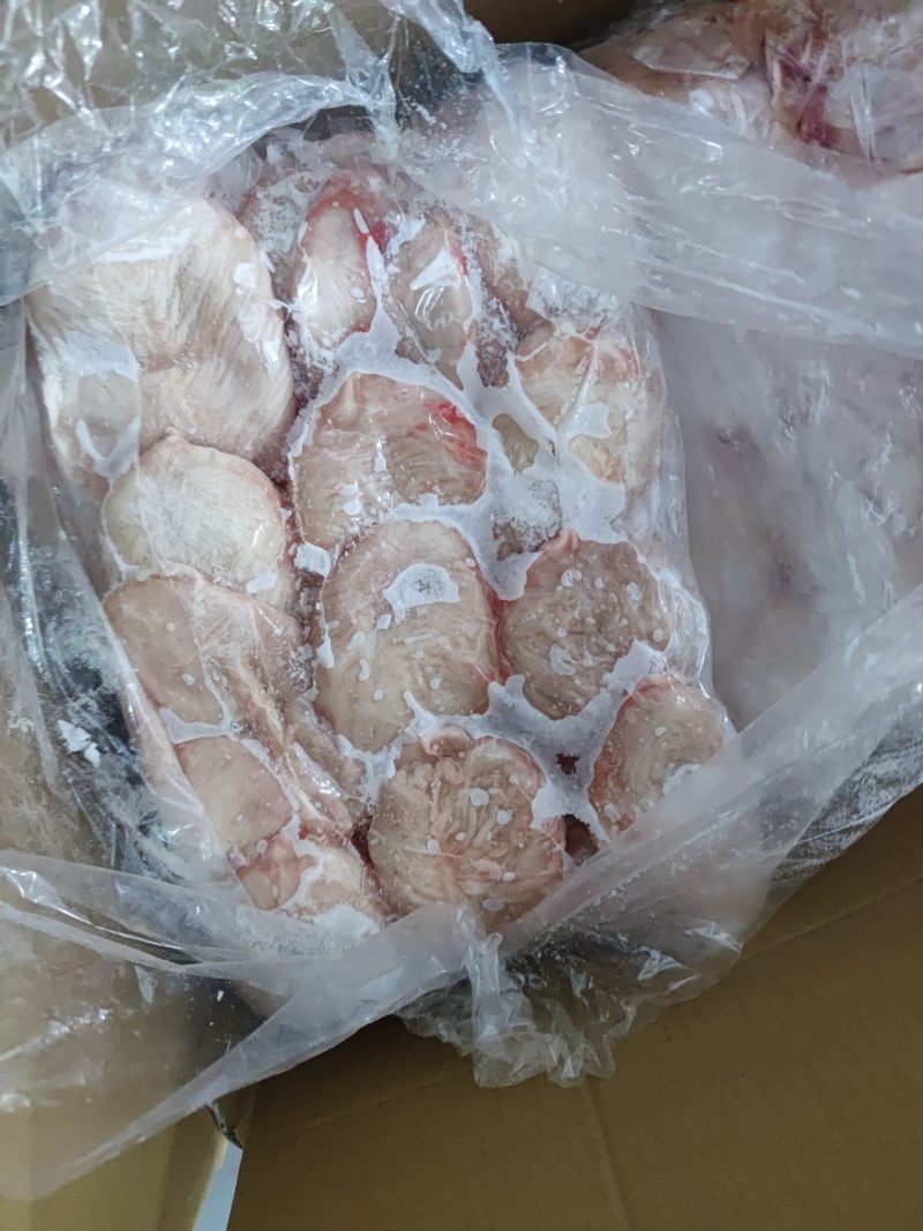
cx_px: 462
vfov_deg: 71.6
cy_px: 616
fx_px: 853
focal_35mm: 24
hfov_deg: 56.8
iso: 1717
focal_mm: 6.72
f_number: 1.69
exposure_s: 1/50
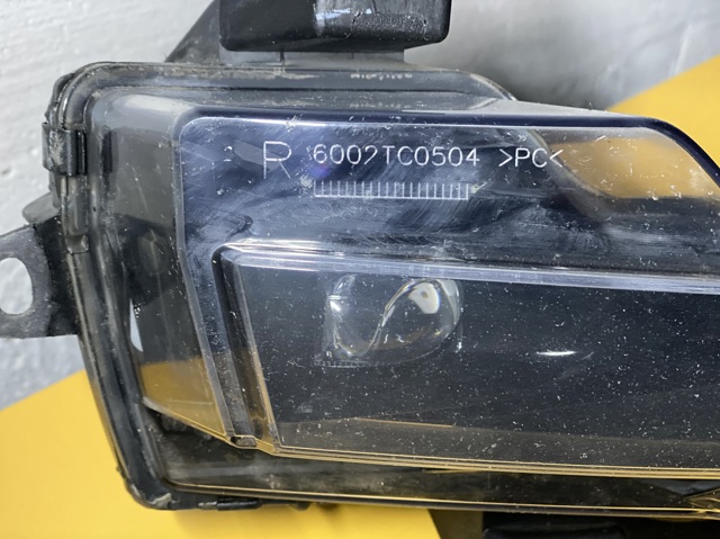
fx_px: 1081
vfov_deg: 28.0
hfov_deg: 36.8
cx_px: 360
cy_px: 270
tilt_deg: -41.2
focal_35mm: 52
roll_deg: -0.1
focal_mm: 6
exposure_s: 1/24
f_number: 2
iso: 400
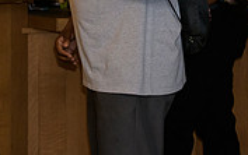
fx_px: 1942
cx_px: 92
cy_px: -54
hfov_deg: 7.3
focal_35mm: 287
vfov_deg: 4.6
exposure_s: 1/125
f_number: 3.2
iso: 1000
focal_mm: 86
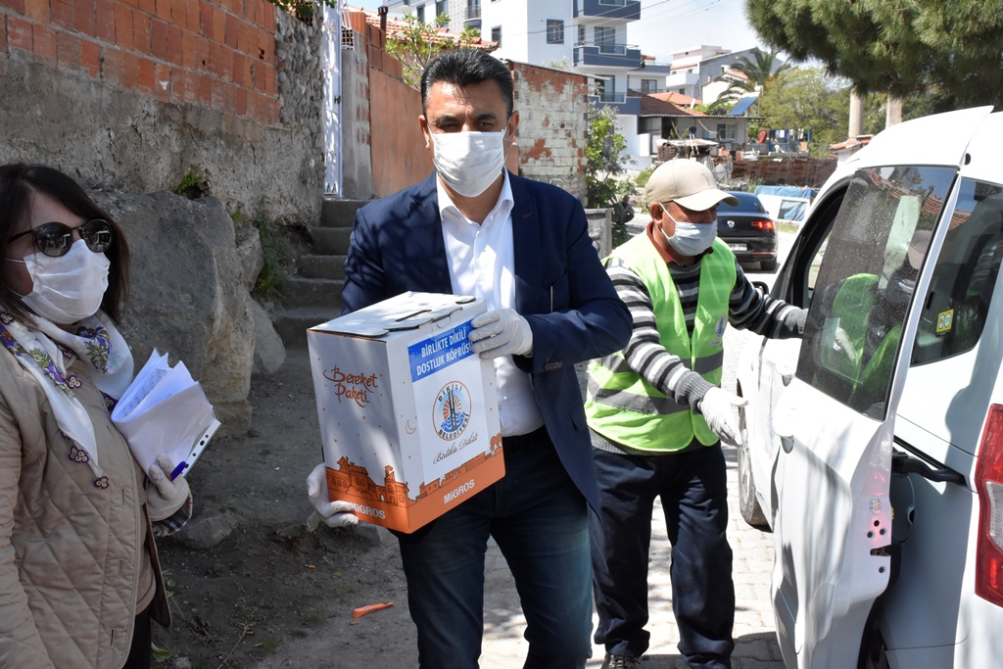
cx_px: 502
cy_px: 334
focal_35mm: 40
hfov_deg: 47.9
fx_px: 1128
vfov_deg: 33.0
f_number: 16
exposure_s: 1/1000
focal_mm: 27
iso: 2000
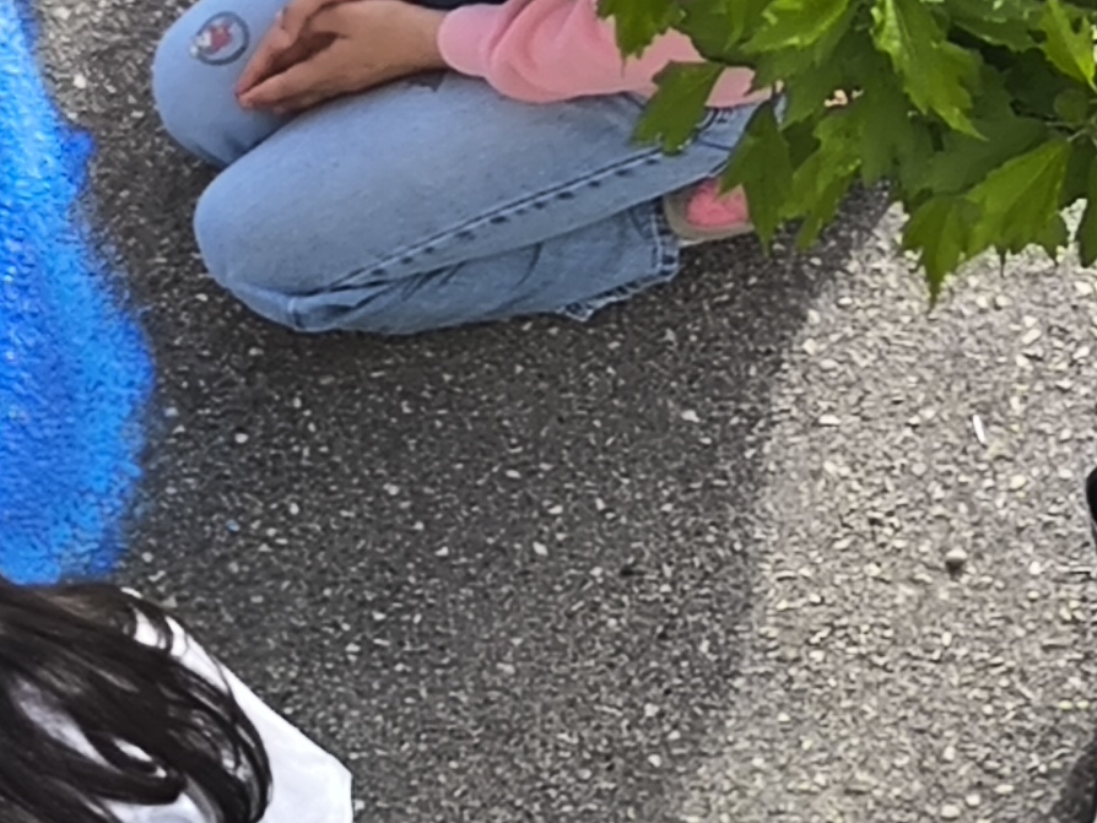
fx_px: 7544
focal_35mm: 238
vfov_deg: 6.2
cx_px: -877
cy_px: 668
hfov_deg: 8.0
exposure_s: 1/782
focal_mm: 4.71
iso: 50
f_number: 1.7
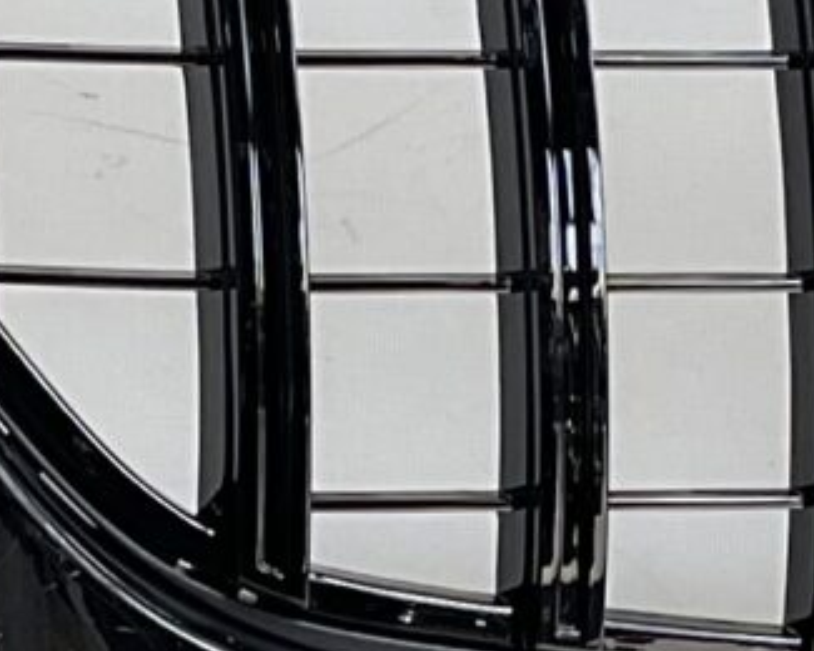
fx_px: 5372
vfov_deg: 6.9
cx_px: 566
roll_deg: -0.4
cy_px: 593
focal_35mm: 223
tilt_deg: -10.9
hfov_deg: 8.7
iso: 16
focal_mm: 3
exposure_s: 1/331
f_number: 1.8
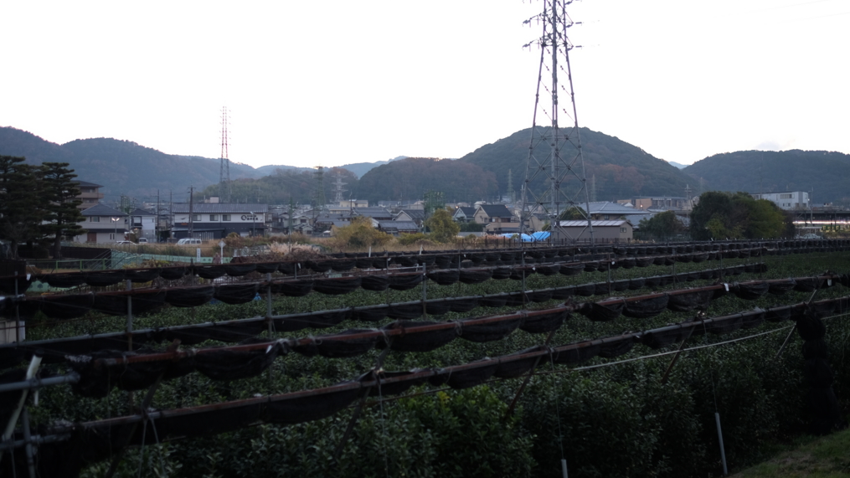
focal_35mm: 37
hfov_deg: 54.0
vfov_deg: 32.0
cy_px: 241
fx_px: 834
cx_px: 422
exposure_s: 1/100
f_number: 1.4
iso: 200
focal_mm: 23
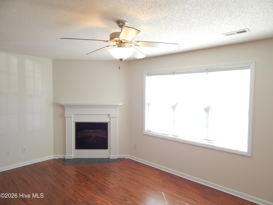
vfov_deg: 58.9
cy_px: 102
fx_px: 181
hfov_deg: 73.9
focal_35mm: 23
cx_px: 136
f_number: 3
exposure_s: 1/60
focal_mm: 4
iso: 125
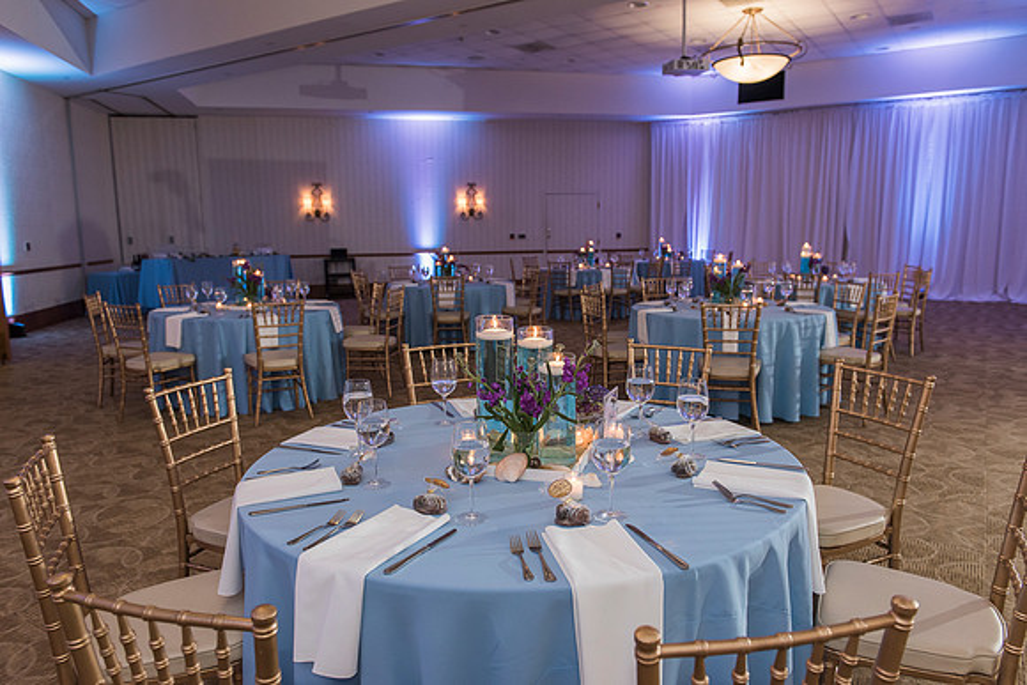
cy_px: 342
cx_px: 514
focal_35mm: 26
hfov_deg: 69.4
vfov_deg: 49.6
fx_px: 742
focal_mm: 26
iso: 1600
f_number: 4
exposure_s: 1/100
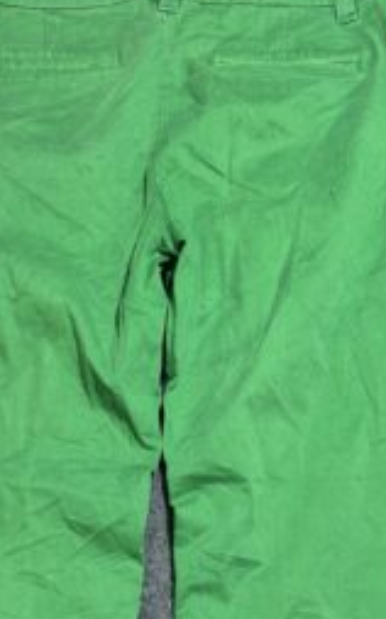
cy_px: 539
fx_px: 977
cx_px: 154
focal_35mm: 58
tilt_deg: -51.2
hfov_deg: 22.3
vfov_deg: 33.5
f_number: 1.5
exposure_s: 1/100
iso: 64
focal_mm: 5.7
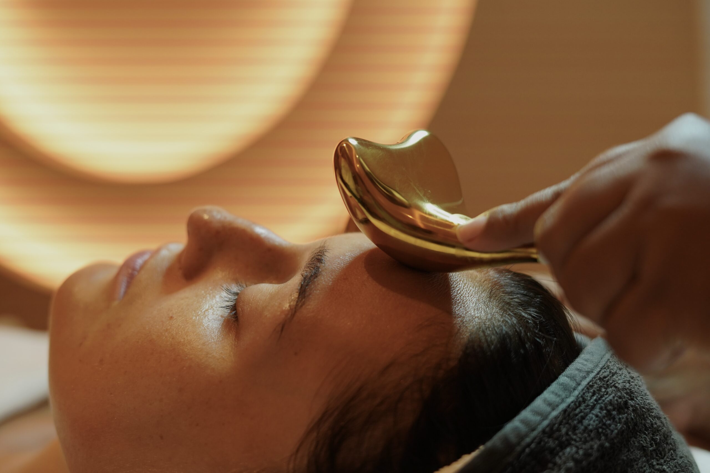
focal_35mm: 50
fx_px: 986
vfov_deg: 27.0
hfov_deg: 39.6
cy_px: 236
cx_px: 355
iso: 1600
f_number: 2.8
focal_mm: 50
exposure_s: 1/250
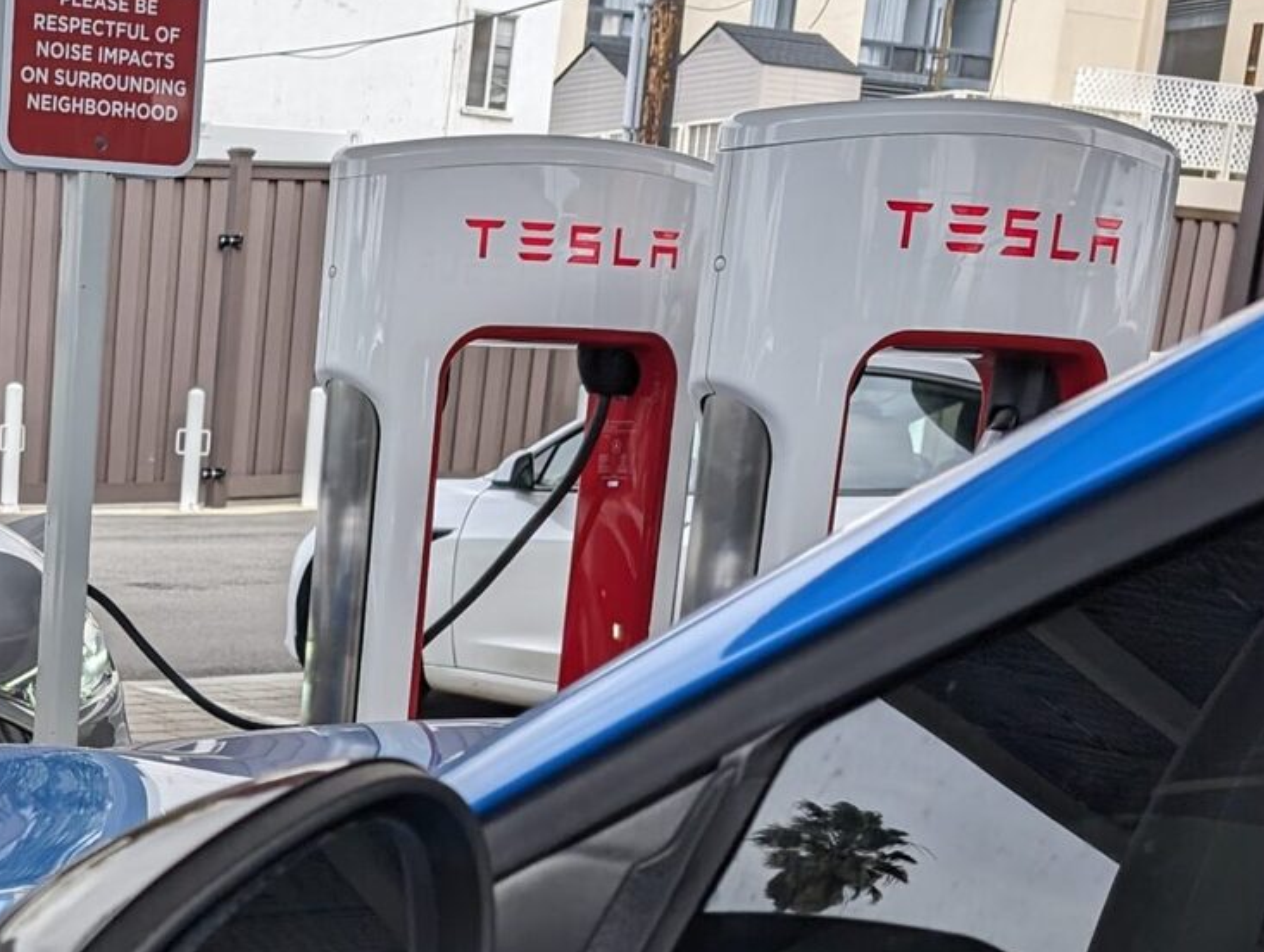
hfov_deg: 26.1
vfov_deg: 20.6
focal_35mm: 67
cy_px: 1128
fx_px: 2450
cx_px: -222
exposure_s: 1/458
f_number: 1.68
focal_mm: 6.9
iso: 20
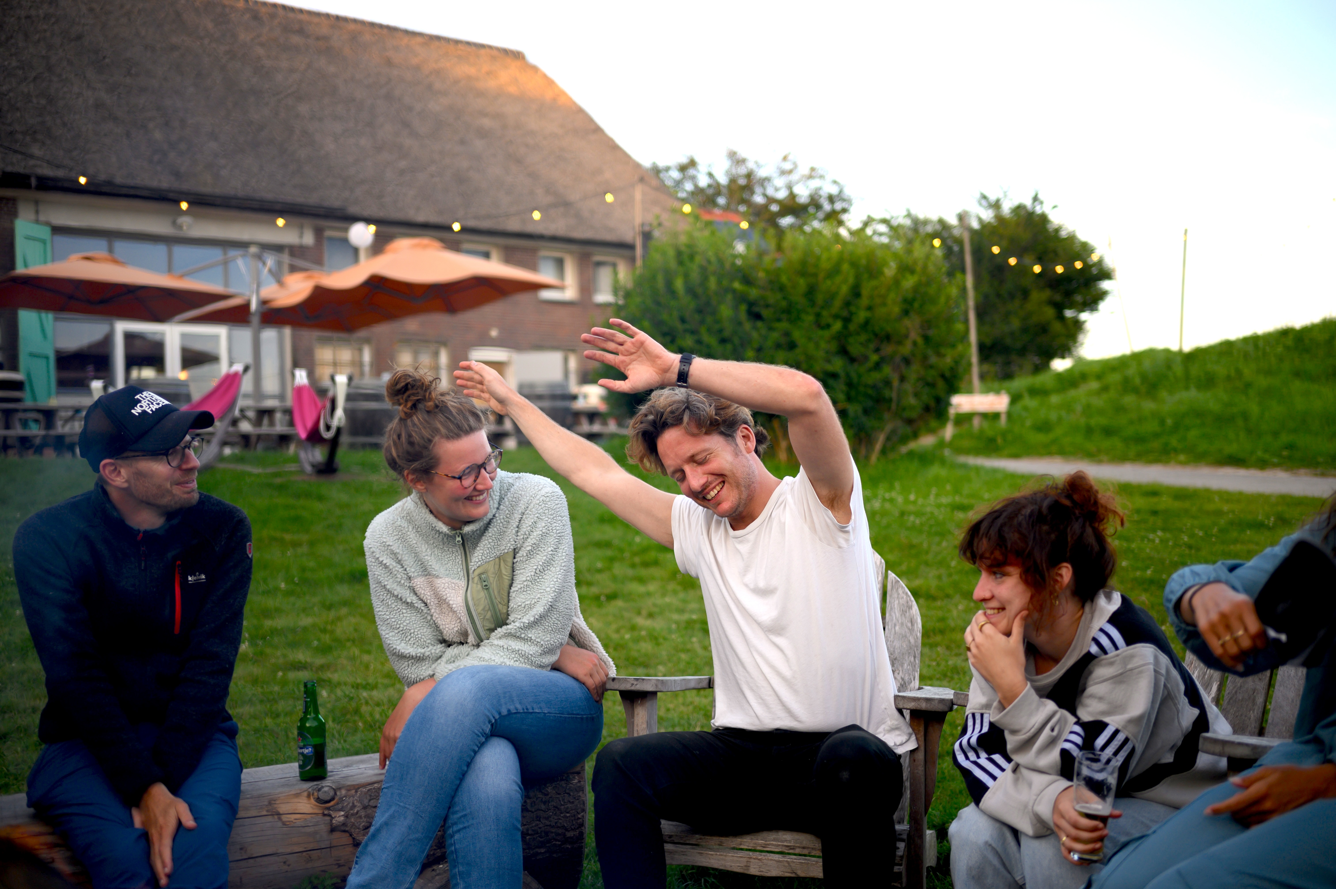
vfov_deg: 33.4
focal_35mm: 40
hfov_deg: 48.5
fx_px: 1483
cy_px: 444
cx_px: 668
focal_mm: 40
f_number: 2
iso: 280
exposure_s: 1/500
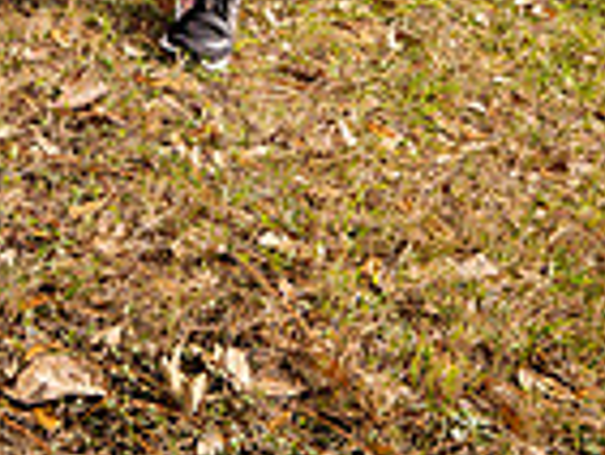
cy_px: -468
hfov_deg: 22.7
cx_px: 232
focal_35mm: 86
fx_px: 1504
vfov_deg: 14.2
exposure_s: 1/250
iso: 160
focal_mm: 28
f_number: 8
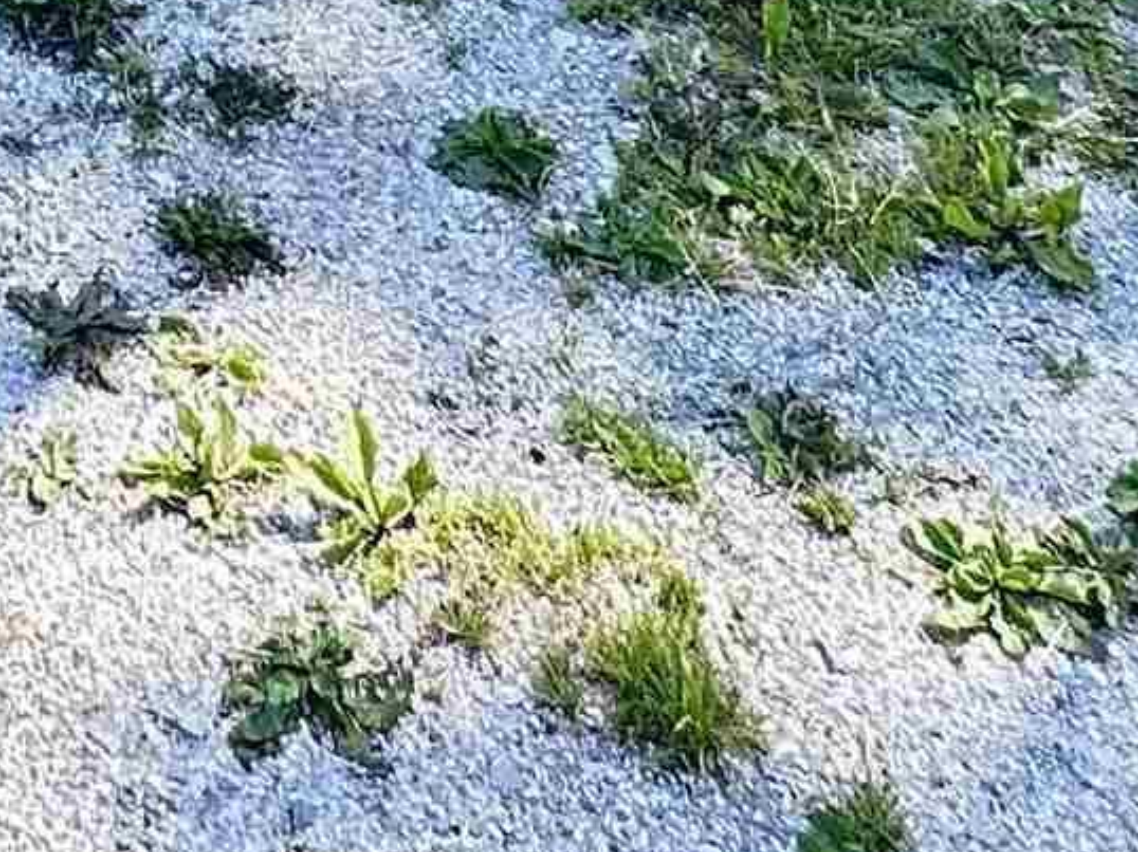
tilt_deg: -3.1
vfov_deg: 12.5
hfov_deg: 22.3
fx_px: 2629
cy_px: -1416
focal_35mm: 80
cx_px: -262
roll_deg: -0.3
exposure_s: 1/141
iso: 40
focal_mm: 2.22
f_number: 2.2
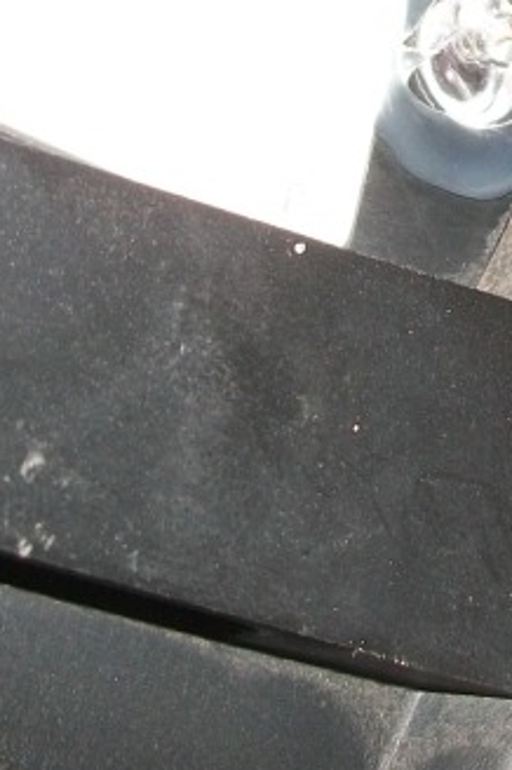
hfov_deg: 13.0
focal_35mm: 104
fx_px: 2223
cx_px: 484
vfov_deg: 19.1
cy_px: 14
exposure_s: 1/30
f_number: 2.9
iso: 80
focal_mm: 5.7
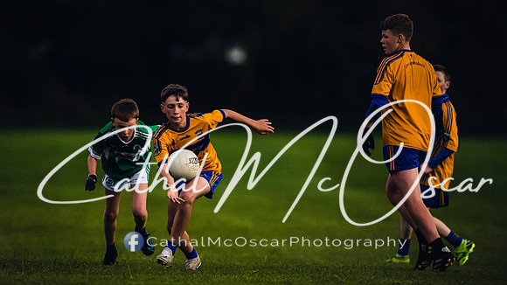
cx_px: 190
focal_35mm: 580
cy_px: 148
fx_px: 7796
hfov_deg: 3.7
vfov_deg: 2.1
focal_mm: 400
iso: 4000
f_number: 2.8
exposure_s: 1/500
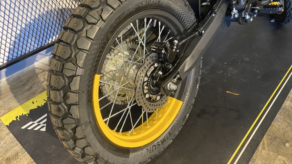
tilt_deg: -39.8
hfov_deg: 66.1
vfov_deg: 40.1
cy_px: 73
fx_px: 225
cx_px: 145
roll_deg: -0.5
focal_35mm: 29
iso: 500
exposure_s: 1/33
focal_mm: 4.25
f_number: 1.8
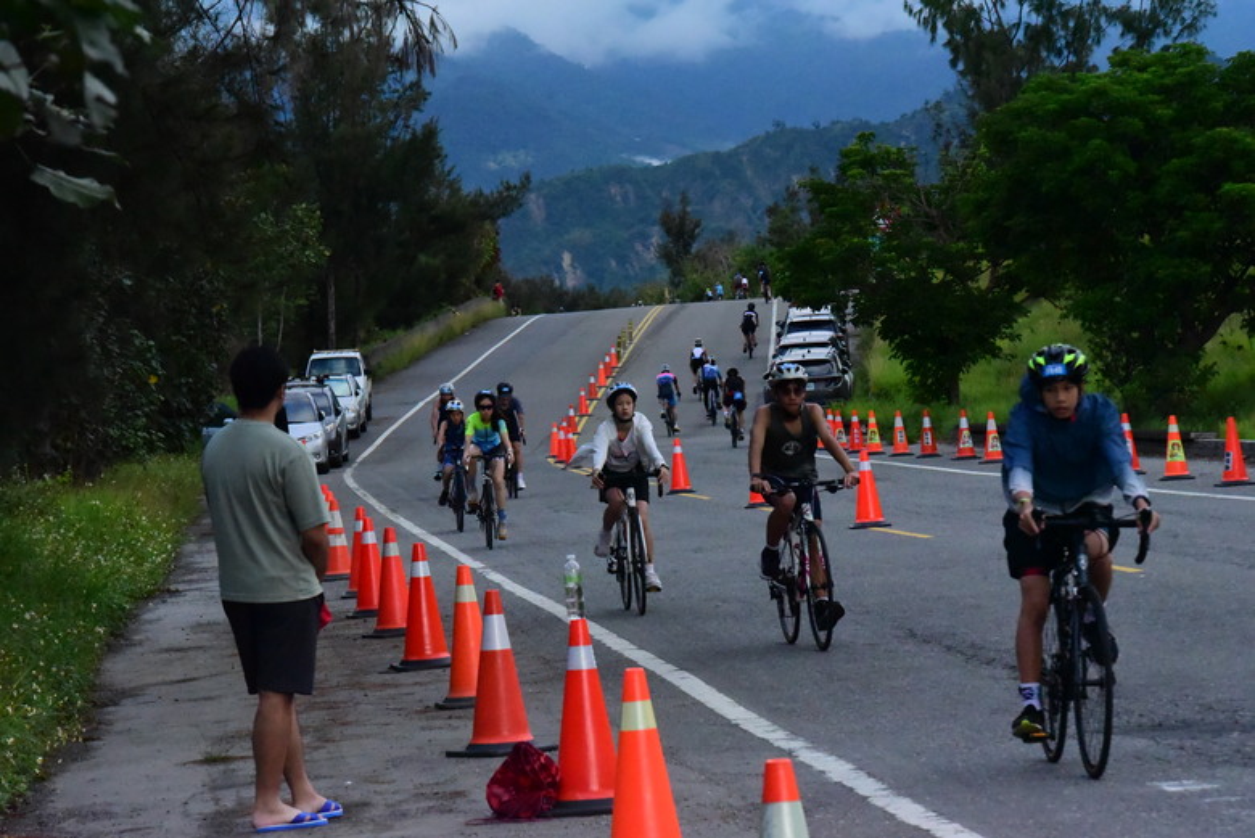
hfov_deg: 13.2
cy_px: 419
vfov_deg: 8.9
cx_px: 628
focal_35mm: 155
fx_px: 5406
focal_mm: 155
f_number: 14
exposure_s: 1/4000
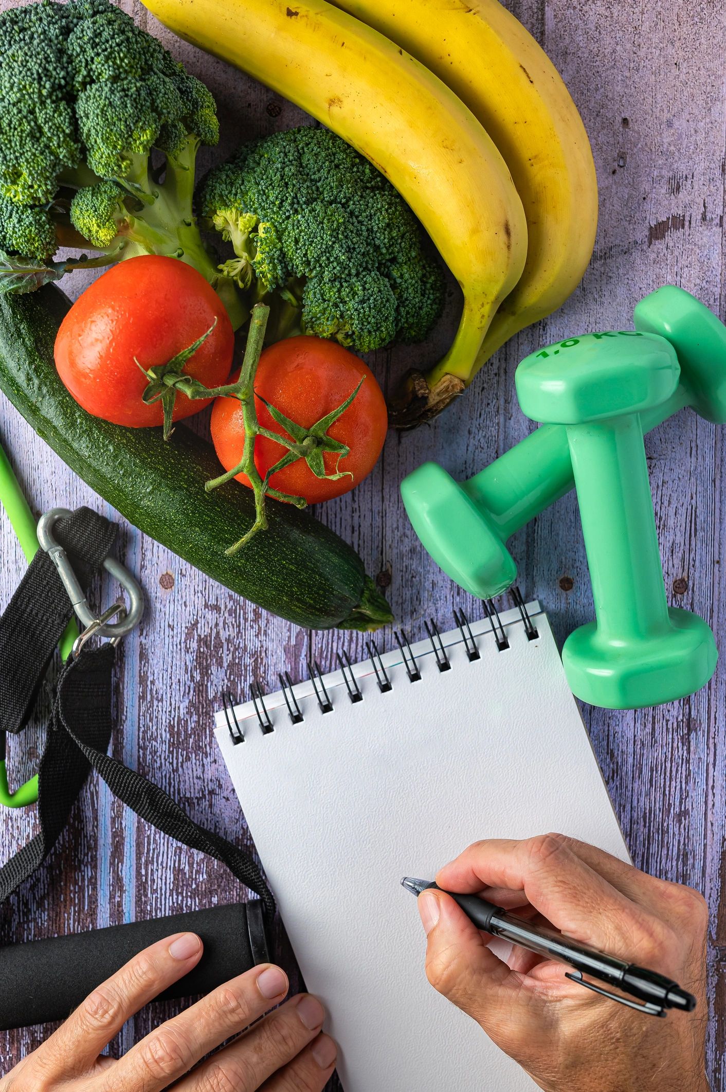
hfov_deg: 27.0
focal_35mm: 50
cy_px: 546
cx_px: 363
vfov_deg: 39.6
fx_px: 1515
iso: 400
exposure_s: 1/40
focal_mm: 50
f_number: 5.6
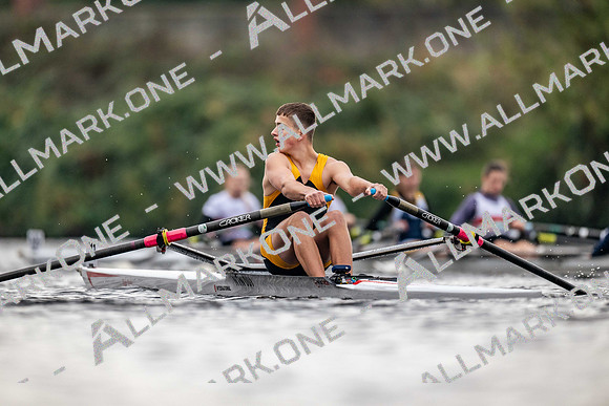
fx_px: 10152
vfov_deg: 2.3
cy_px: 203
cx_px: 304
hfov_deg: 3.4
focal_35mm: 600
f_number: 4
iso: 1800
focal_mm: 600
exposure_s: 1/2500
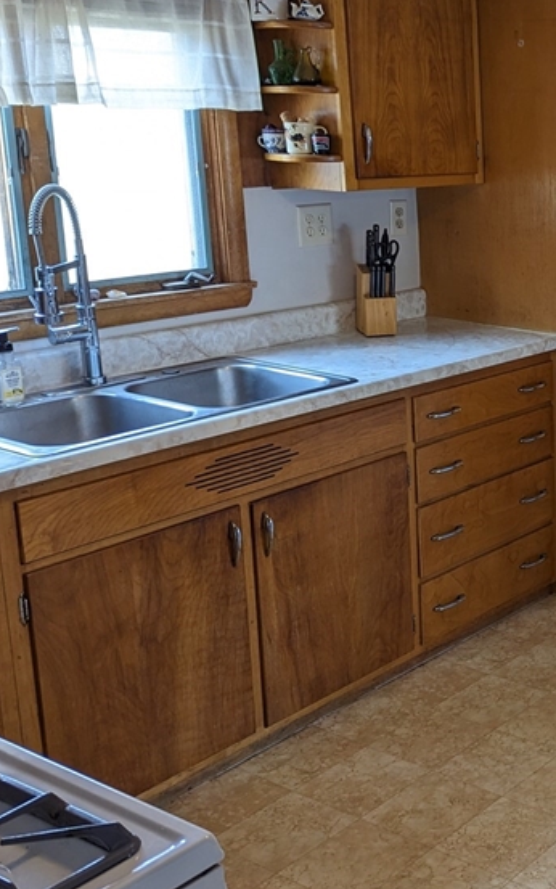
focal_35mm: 47
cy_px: 344
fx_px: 1139
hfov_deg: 23.2
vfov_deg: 42.4
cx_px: 784
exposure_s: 1/30
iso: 41
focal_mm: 6.81
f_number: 1.85
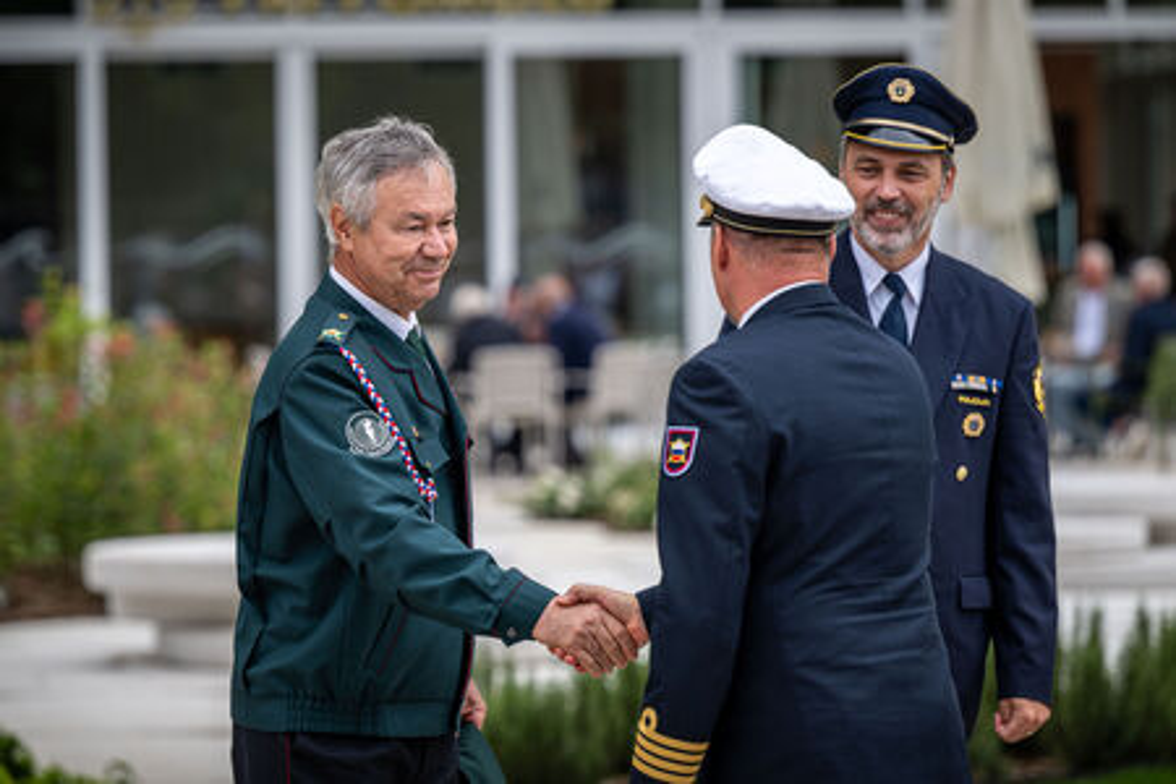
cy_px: 357
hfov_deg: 10.8
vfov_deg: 7.2
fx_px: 6213
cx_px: 509
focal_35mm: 190
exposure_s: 1/400
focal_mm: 140
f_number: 3.2
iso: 64
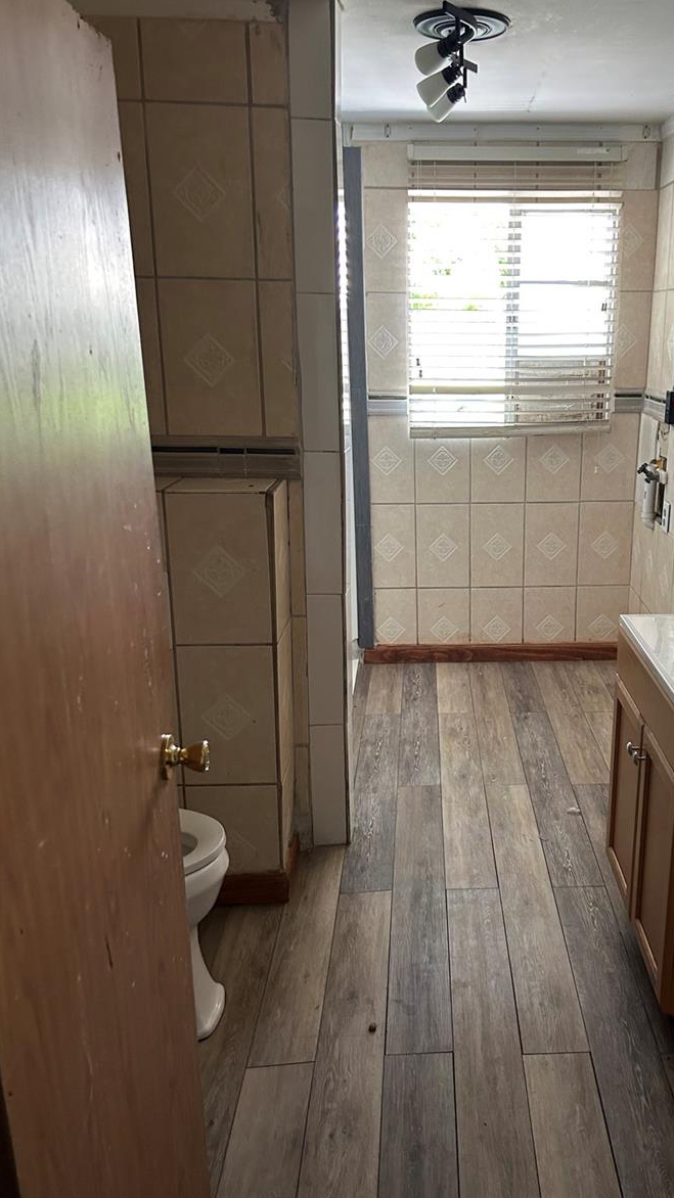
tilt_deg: -15.2
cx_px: 457
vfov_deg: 66.1
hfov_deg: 39.6
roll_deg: -0.6
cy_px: 595
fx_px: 922
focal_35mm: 29
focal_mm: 5.7
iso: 200
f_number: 1.5
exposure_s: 1/60
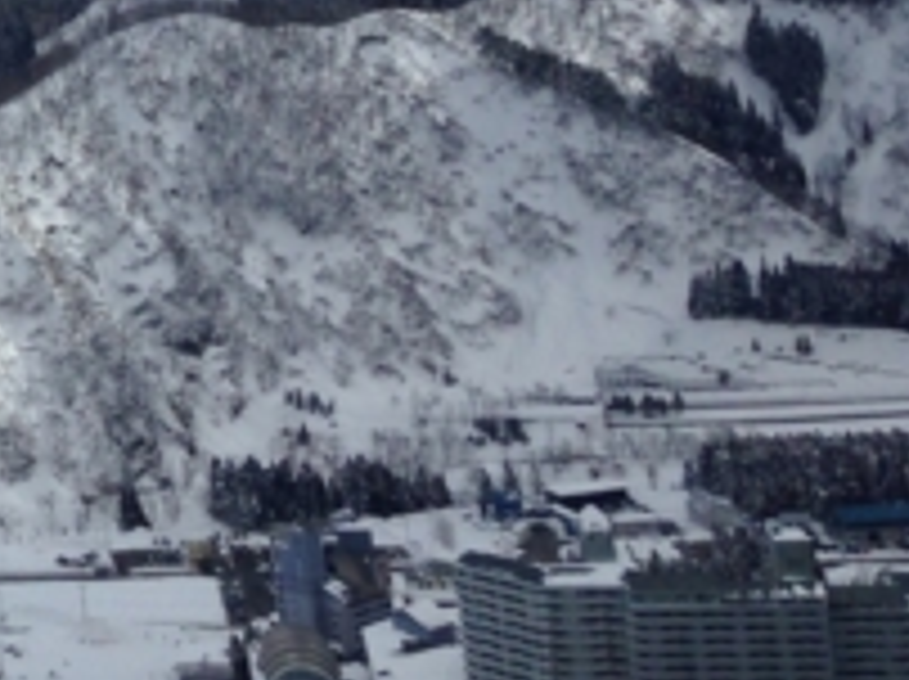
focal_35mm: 131
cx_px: -837
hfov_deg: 13.2
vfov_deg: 10.9
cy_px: -329
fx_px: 3436
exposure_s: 1/3876
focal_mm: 4.12
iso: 50
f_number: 2.4
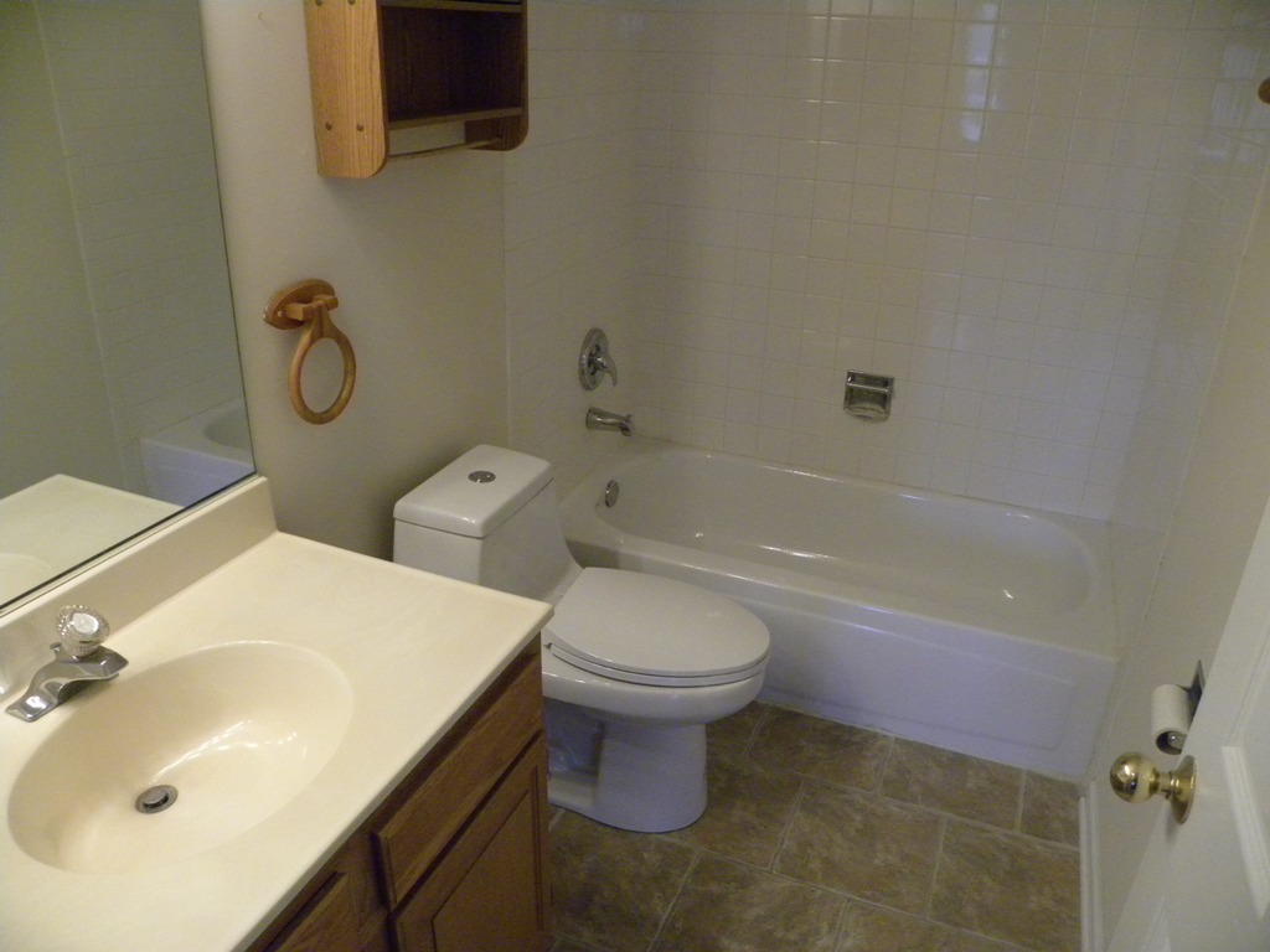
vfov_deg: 53.1
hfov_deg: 67.3
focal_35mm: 26
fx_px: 954
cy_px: 476
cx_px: 635
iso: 400
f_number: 2.8
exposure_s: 1/198
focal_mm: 4.6
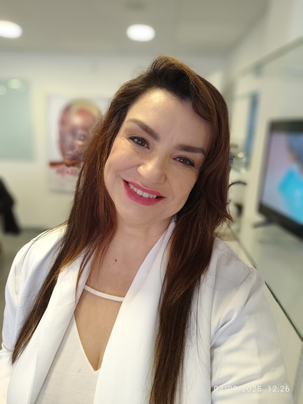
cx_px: 152
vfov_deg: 71.6
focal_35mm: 24
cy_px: 202
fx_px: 280
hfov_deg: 56.8
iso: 100
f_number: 2.45
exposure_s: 1/40
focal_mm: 3.27
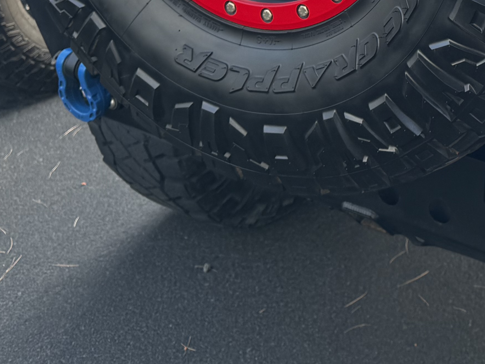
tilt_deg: -11.2
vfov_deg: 17.1
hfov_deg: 23.1
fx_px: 1093
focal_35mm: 78
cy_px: -183
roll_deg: -3.5
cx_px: 568
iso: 64
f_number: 1.78
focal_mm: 6.76
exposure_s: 1/121
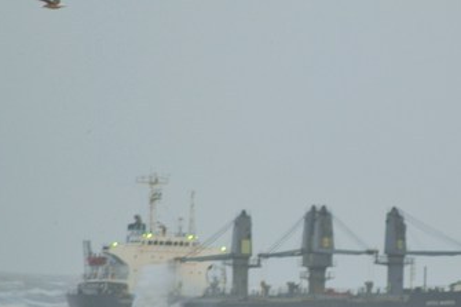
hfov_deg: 2.3
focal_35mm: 908
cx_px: 338
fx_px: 11621
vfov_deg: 1.5
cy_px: 211
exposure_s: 1/500
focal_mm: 300
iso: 400
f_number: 5.6
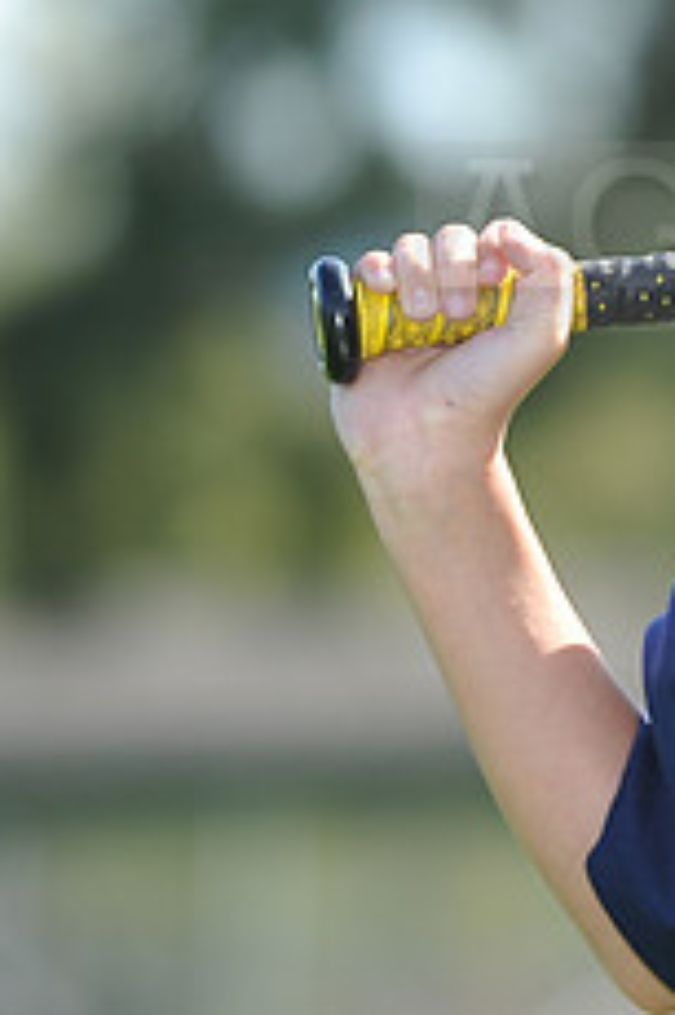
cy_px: 199
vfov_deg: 4.1
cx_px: 1156
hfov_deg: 2.7
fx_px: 14223
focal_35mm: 505
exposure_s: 1/500
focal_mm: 200
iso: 200
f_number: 4.5
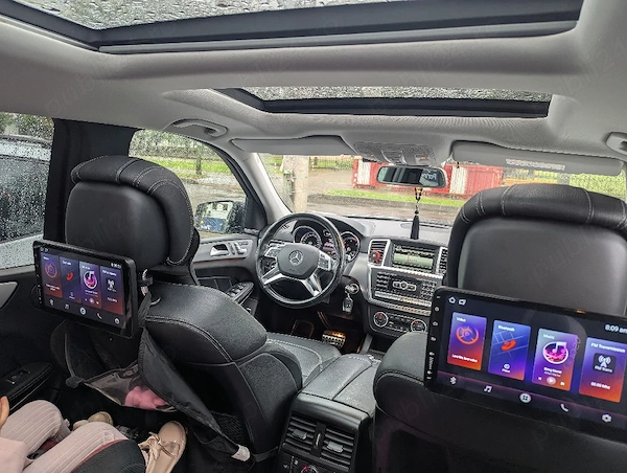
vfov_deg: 57.0
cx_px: 314
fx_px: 435
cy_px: 236
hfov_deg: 71.5
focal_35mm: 24
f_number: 1.85
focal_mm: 6.81
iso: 58
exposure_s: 1/39.8
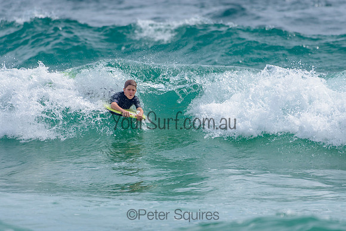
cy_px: 106
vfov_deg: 2.2
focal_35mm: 613
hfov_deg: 3.4
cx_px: 165
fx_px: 5889
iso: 140
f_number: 5.6
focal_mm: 500
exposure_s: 1/2000
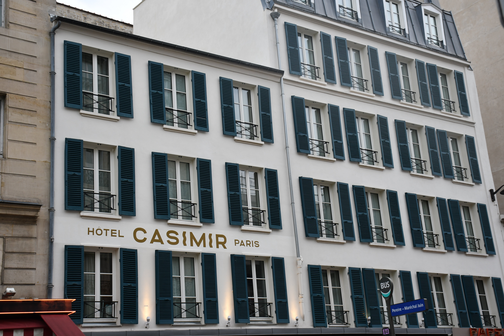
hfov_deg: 38.9
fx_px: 714
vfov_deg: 26.5
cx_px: 252
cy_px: 168
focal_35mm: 51
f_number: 5.6
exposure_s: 1/250
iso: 220
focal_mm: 34
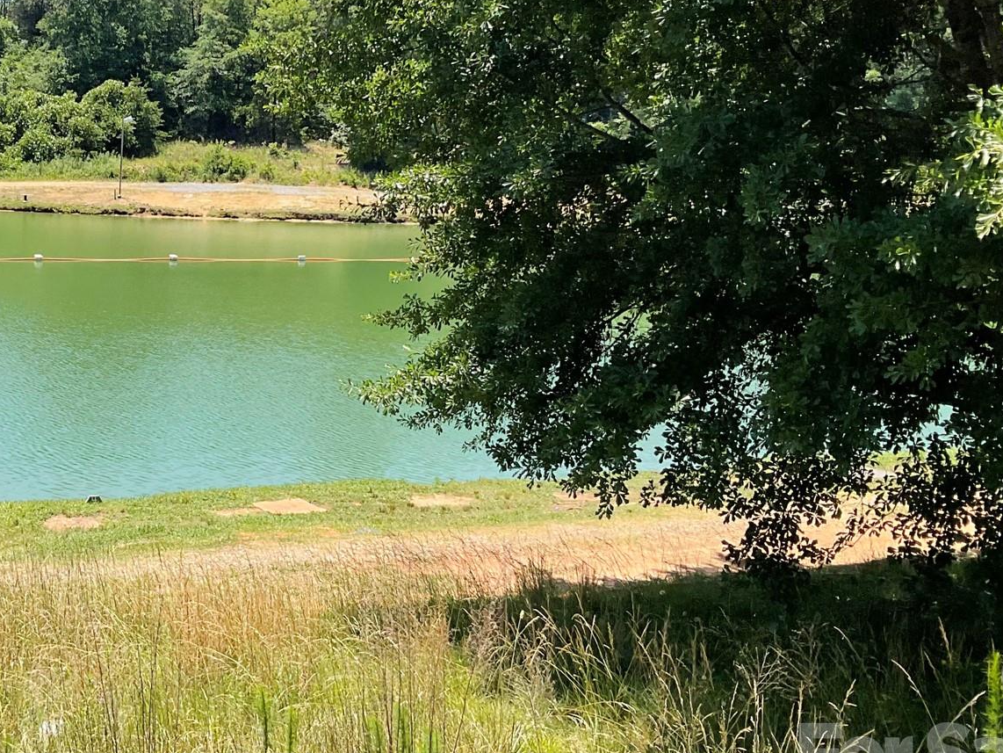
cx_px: 179
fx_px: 1507
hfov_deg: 35.4
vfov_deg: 27.8
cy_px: 221
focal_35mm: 52
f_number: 1.8
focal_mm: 3
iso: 16
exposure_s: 1/1250
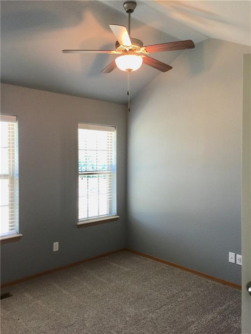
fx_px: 280
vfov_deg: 61.7
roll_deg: -0.4
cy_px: 167
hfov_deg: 48.2
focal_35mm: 29
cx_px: 126
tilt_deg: +0.7
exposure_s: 1/30
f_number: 2.2
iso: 32
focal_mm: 4.15
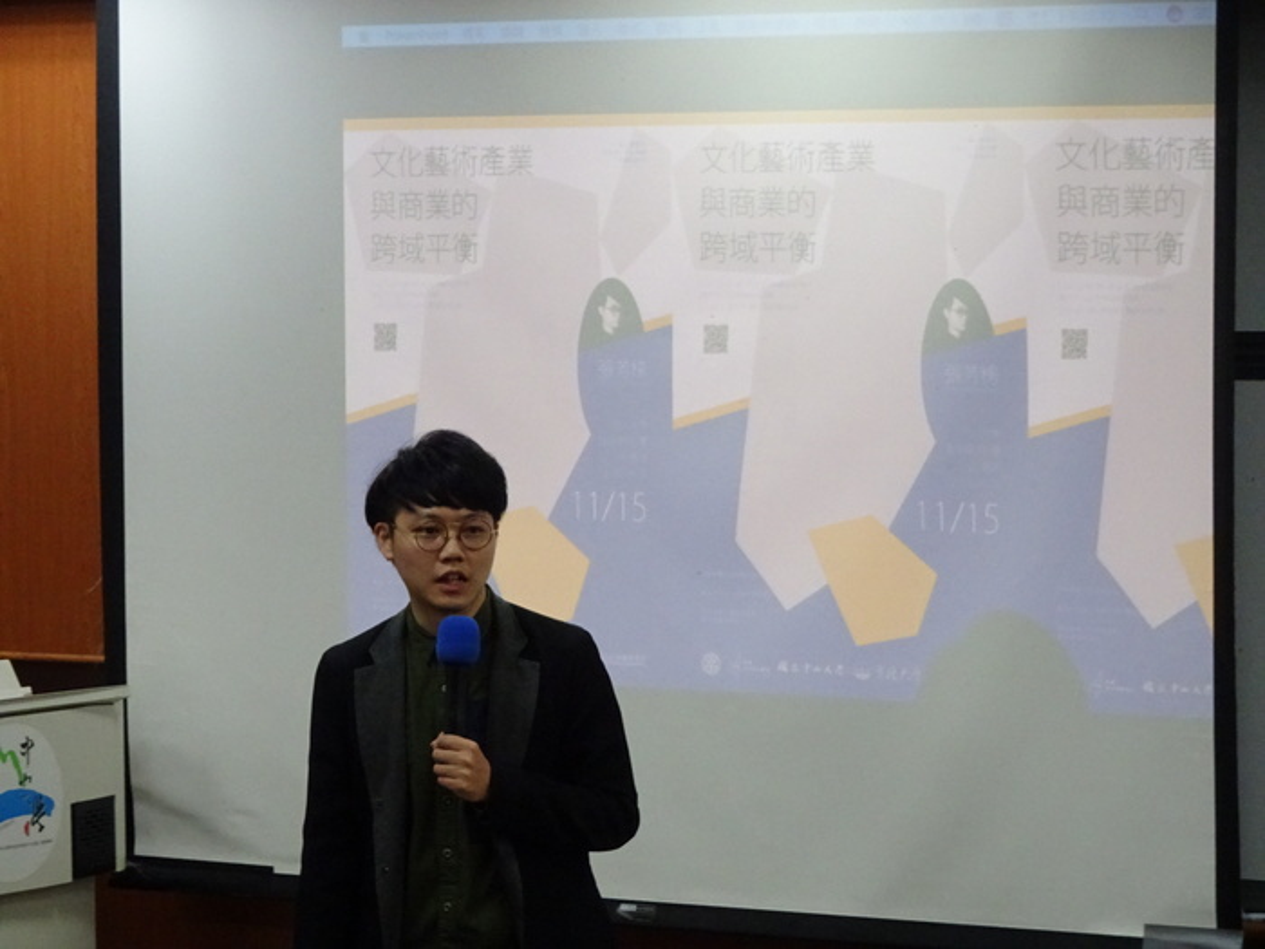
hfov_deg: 13.5
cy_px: 474
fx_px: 5335
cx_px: 632
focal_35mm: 146
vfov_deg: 10.2
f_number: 5.6
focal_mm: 24.99
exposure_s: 1/80
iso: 1000
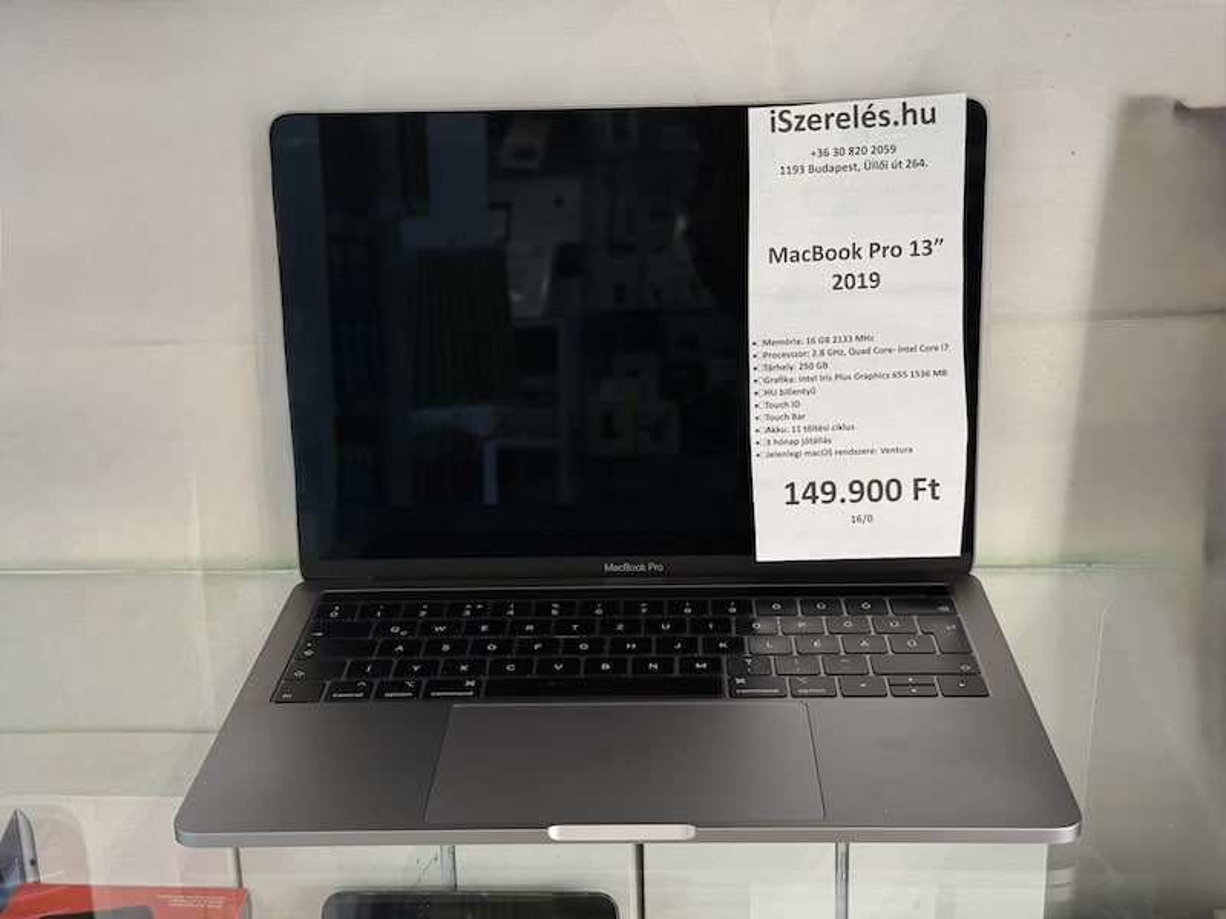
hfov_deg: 39.7
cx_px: 613
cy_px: 460
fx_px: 1700
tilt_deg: -19.7
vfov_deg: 30.3
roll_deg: +1.1
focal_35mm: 48
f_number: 1.78
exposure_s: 1/100
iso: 80
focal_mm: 6.76
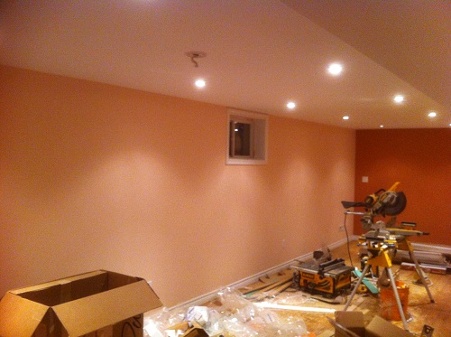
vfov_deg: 40.6
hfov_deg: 52.7
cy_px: 168
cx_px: 226
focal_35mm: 35
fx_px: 455
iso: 250
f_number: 2.8
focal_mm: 3.85
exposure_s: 1/15
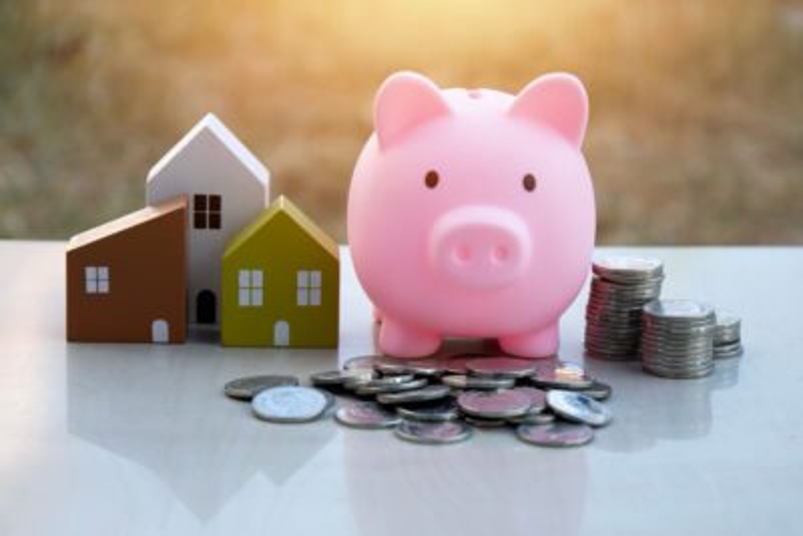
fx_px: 2845
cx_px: 402
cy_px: 268
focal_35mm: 128
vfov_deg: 10.8
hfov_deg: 16.1
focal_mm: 85
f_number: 5.6
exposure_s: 1/160
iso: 320
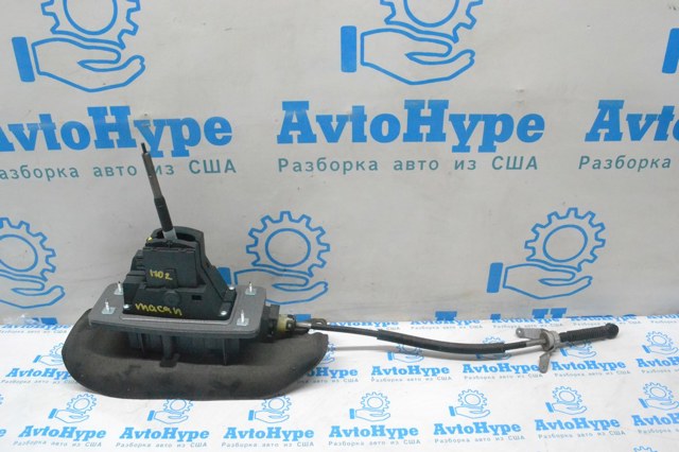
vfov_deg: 47.9
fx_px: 509
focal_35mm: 27
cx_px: 340
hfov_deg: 67.4
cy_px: 226
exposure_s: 1/160
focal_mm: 18
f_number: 10
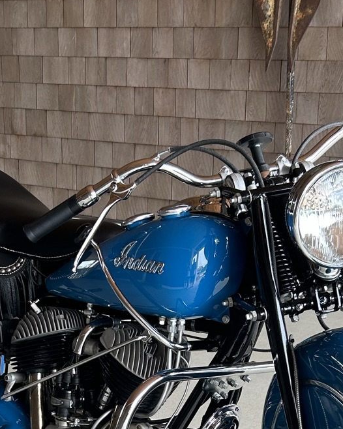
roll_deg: +2.1
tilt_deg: -22.5
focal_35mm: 79
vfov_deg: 23.3
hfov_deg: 19.4
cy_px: 414
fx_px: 1003
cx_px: 173
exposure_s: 1/121
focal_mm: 5.7
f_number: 1.5
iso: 32
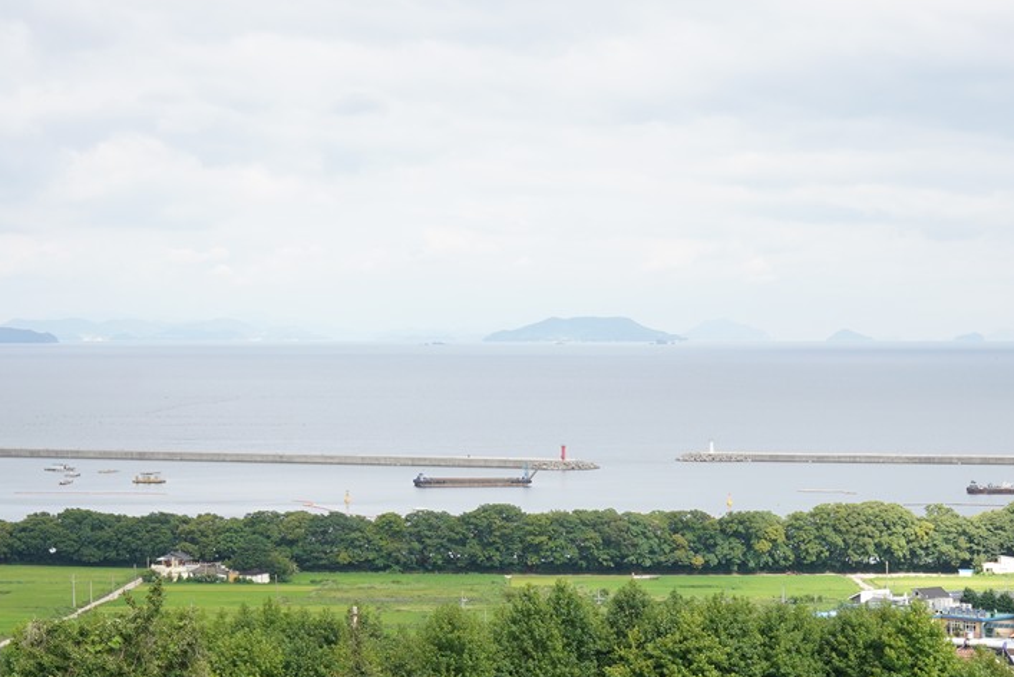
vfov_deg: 13.7
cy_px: 668
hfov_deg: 20.5
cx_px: 654
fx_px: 2789
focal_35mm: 99
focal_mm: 35
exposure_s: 1/100
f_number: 10
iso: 200
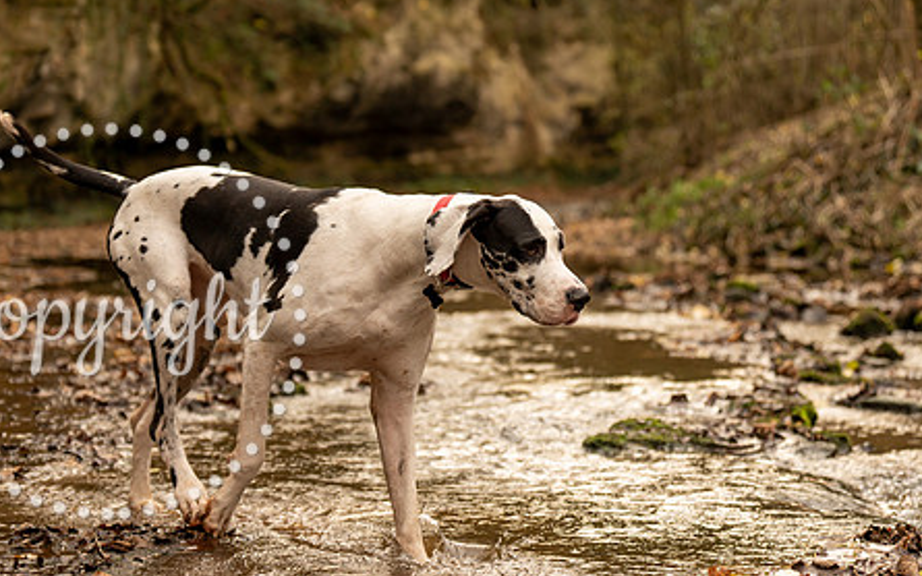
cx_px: 433
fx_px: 2337
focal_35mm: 93
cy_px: 212
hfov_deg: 22.3
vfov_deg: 14.0
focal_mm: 70
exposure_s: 1/800
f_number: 2.8
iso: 320
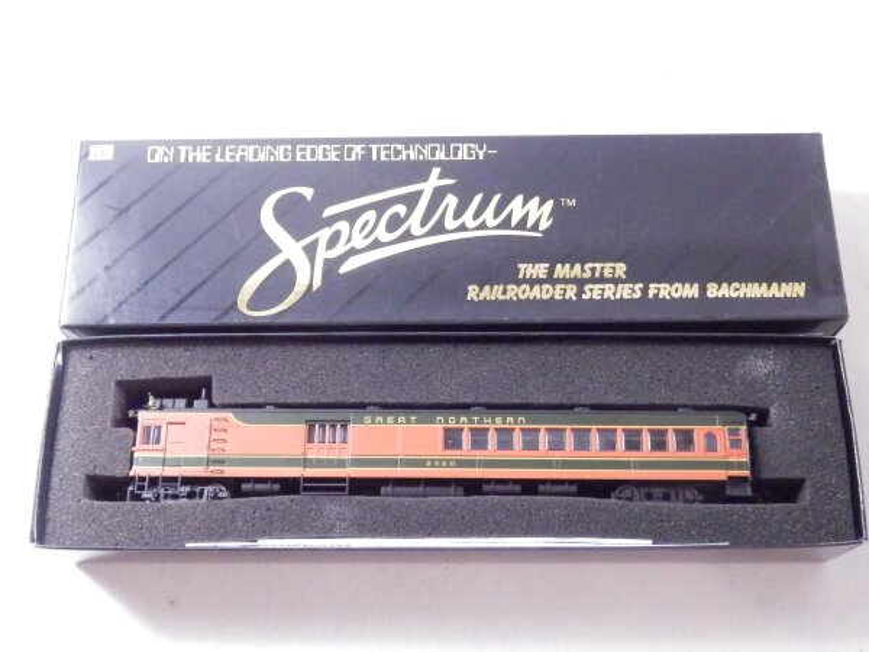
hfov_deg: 46.8
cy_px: 326
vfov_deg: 36.0
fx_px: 1004
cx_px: 434
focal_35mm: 40
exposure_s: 1/160
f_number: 3.7
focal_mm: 7.3
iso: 2000
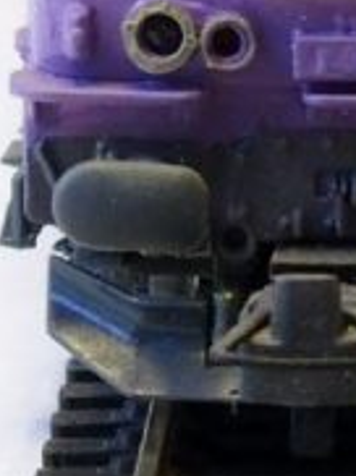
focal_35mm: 321
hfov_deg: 4.6
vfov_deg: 6.1
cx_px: 306
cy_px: -178
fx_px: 4412
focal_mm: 16.1
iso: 320
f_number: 2.8
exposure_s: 1/100
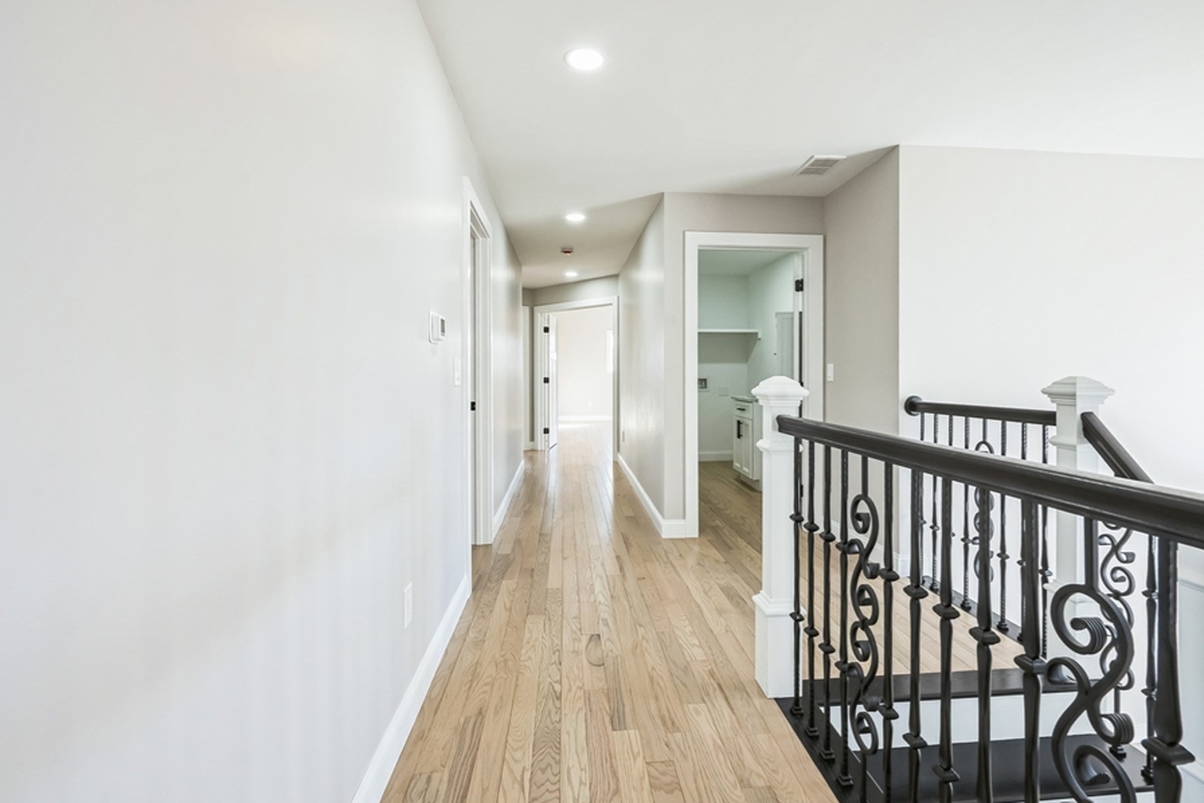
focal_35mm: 16
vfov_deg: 73.8
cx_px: 615
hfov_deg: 96.7
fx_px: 535
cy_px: 413
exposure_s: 1/20
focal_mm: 14
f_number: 8
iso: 250
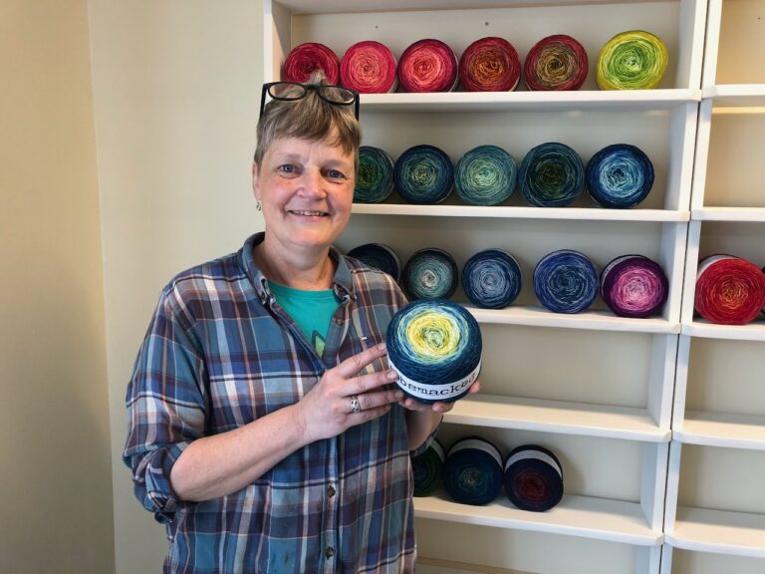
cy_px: 287
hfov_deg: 63.4
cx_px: 382
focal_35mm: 28
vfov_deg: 49.7
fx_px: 619
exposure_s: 1/30
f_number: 1.8
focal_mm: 4
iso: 20
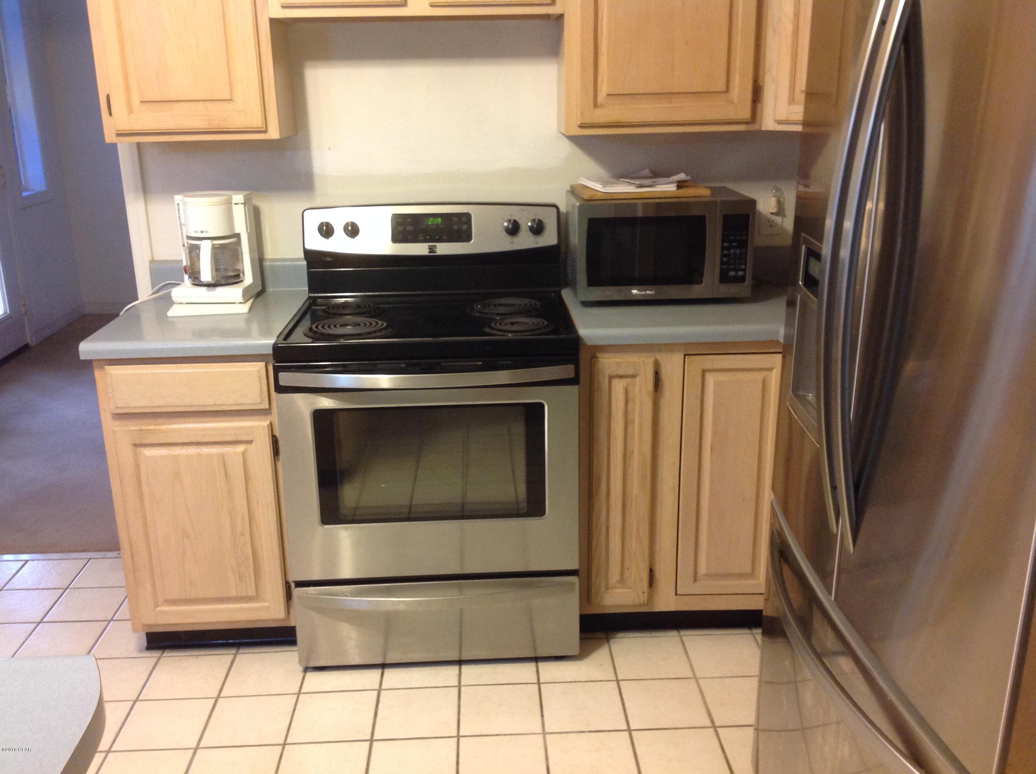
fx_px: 1046
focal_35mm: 35
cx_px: 518
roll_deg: +0.4
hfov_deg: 52.7
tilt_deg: -16.0
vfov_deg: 40.6
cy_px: 387
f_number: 2.4
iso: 160
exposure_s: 1/15
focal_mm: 4.28
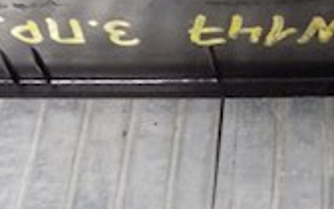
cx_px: 364
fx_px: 847
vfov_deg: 12.9
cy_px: -151
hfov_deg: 21.2
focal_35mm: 93
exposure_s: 1/25
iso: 400
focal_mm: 4
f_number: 3.1
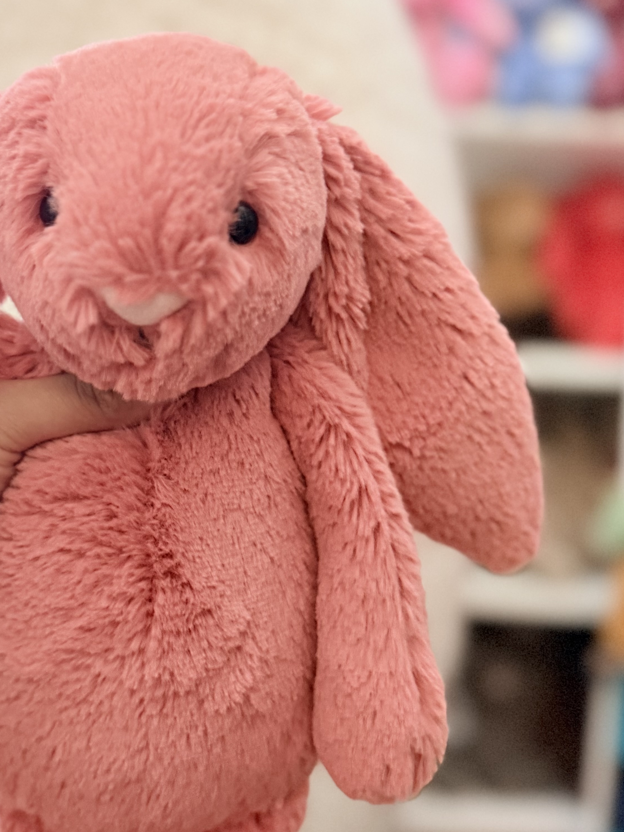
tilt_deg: -4.0
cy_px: 426
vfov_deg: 41.2
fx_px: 1106
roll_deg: -3.6
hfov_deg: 31.0
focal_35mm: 46
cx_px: 163
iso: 640
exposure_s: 1/40
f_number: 1.78
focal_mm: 6.76
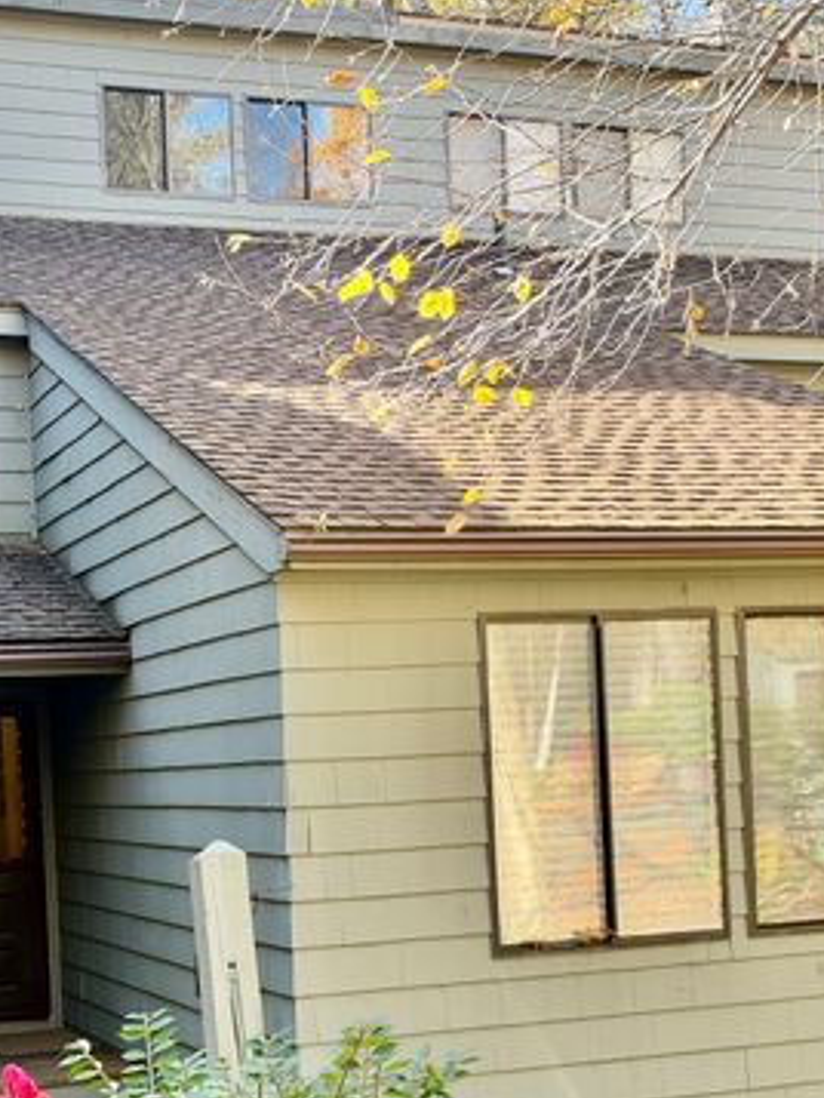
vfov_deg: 33.8
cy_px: 795
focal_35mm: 56
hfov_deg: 25.9
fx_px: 1776
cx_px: 249
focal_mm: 6.93
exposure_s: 1/256
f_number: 1.8
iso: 80
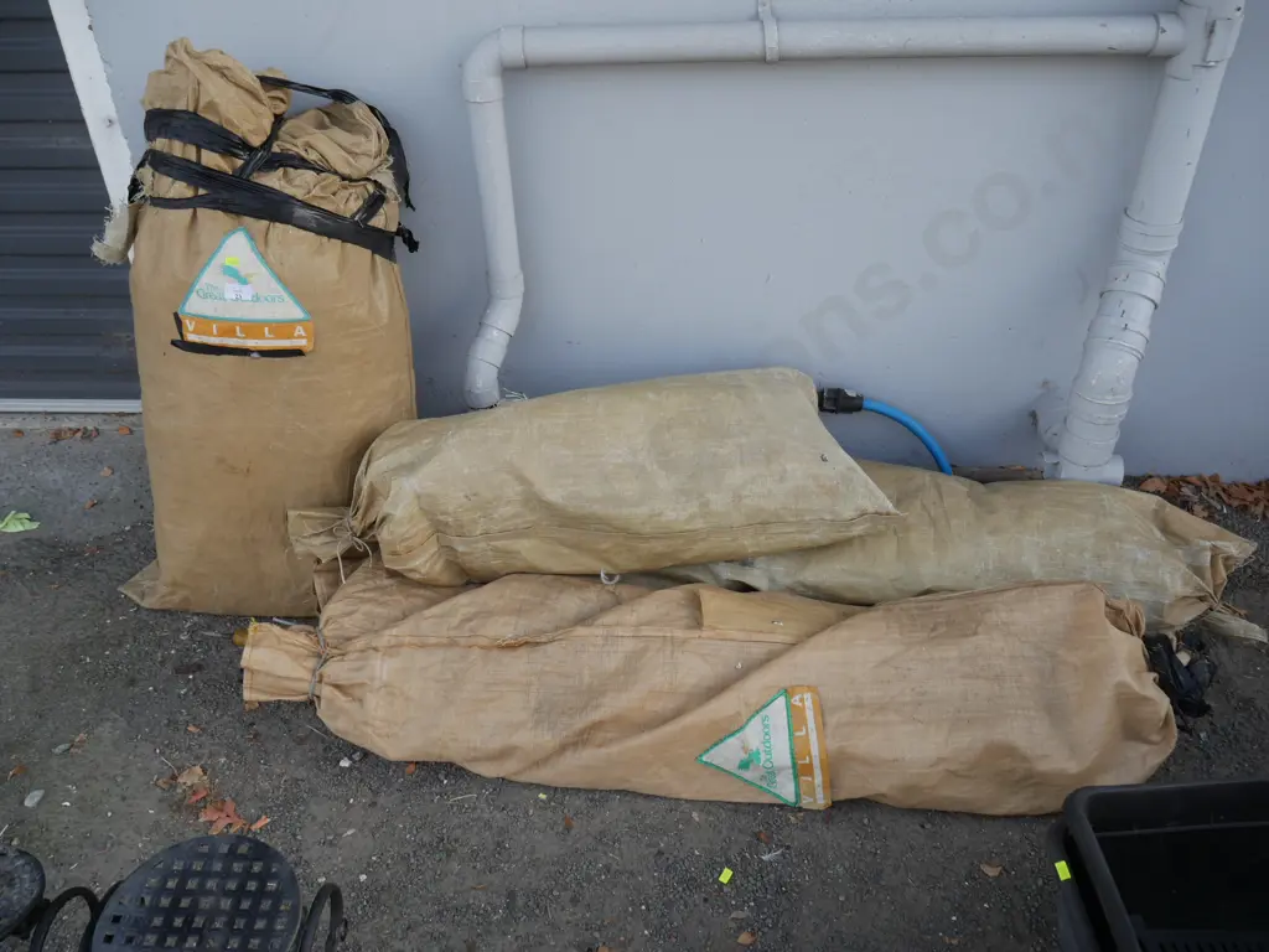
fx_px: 1100
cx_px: 634
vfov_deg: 46.8
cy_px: 476
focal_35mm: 30
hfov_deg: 60.0
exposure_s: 1/160
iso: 200
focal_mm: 15
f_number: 4.5
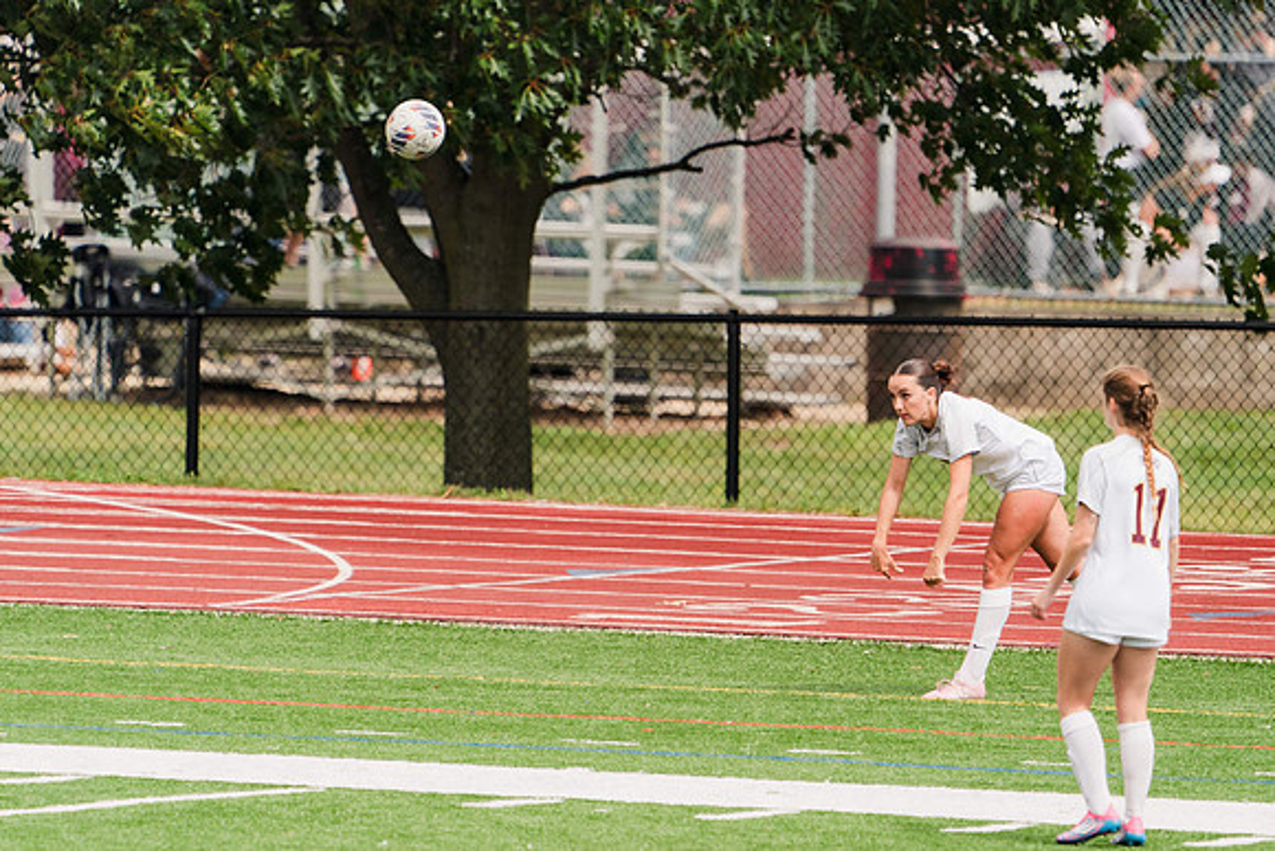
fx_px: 25263
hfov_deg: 2.9
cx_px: 673
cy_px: 406
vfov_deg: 1.9
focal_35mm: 713
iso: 640
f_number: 6.3
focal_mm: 600
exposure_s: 1/1600
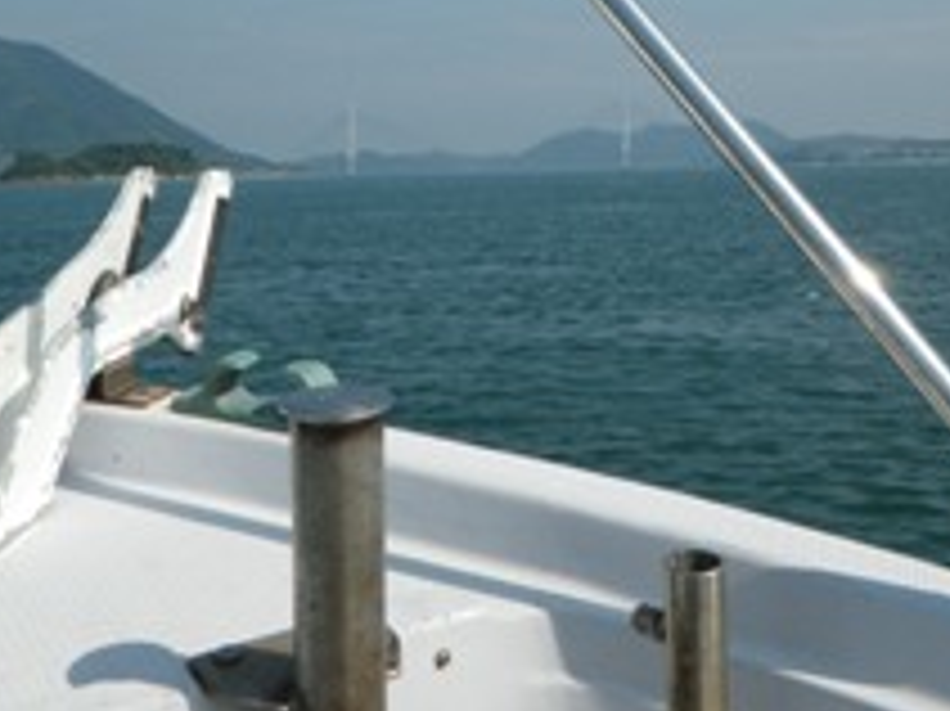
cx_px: 612
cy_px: 63
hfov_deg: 35.9
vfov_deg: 26.5
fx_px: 1454
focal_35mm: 53
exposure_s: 1/1000
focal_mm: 5
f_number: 4.2
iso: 80
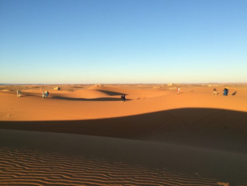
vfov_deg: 48.2
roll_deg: -1.0
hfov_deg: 61.7
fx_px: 207
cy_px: 93
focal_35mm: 29
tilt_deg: -2.0
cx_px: 124
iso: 32
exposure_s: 1/1080
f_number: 2.2
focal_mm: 4.15
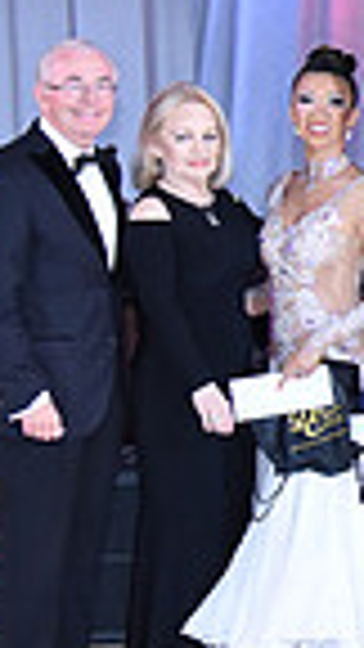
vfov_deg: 13.4
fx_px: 2745
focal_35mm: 160
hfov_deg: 6.9
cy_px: 232
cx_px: 1056
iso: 2000
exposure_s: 1/250
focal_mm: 38
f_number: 5
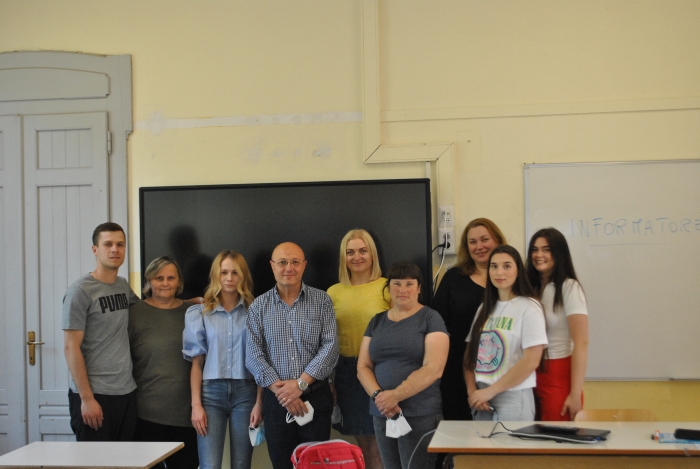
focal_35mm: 52
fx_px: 1022
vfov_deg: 25.8
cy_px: 234
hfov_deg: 37.8
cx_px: 350
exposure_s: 1/100
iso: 800
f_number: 5
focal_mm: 35
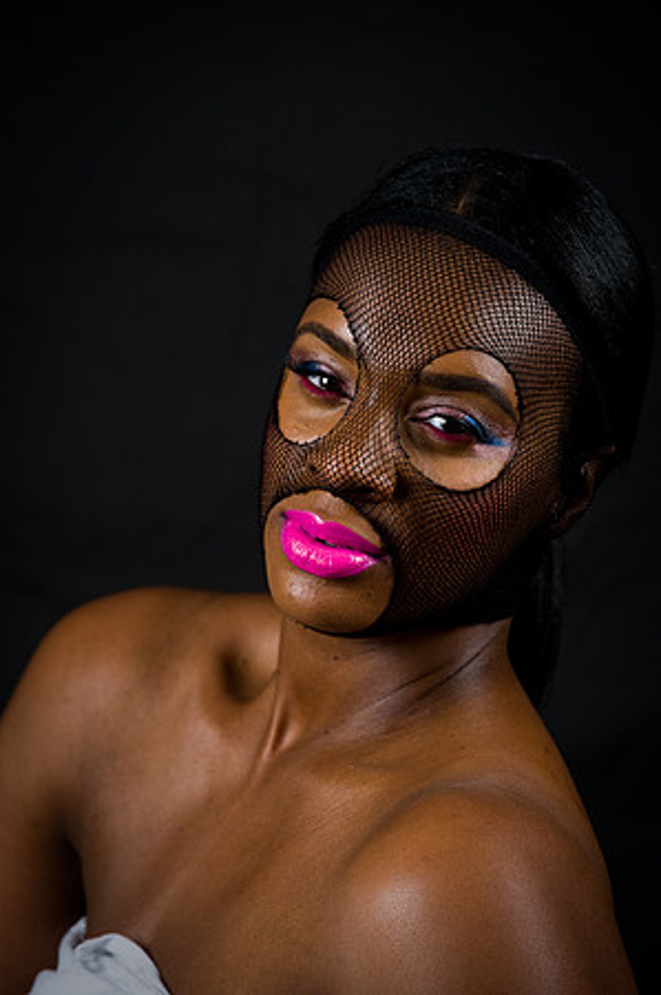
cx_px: 330
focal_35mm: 200
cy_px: 498
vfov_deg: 10.3
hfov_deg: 6.9
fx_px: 5521
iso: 200
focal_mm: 200
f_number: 5.6
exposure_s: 1/125
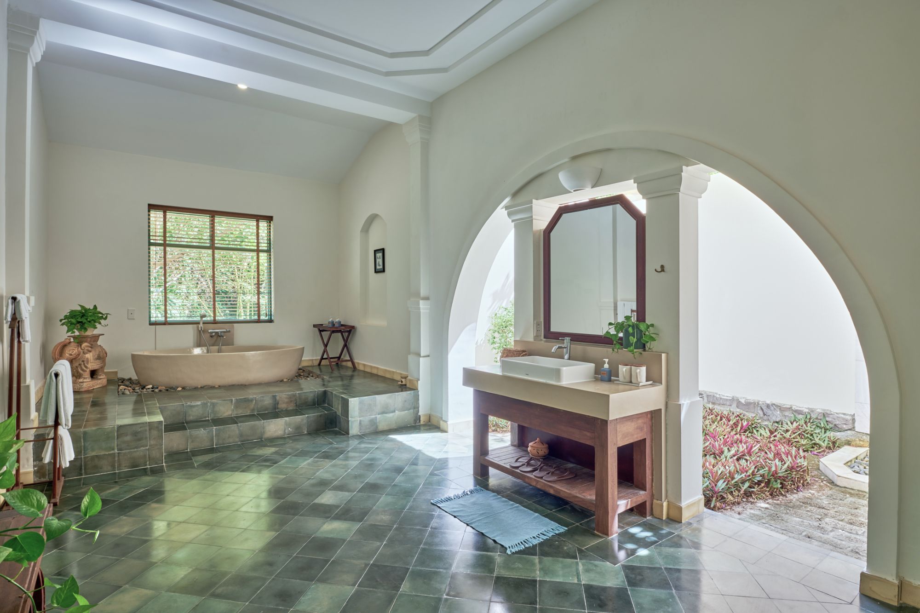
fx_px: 460
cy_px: 306
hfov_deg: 90.0
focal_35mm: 18
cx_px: 460
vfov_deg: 67.4
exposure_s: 1/2
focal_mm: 12
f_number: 9
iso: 125
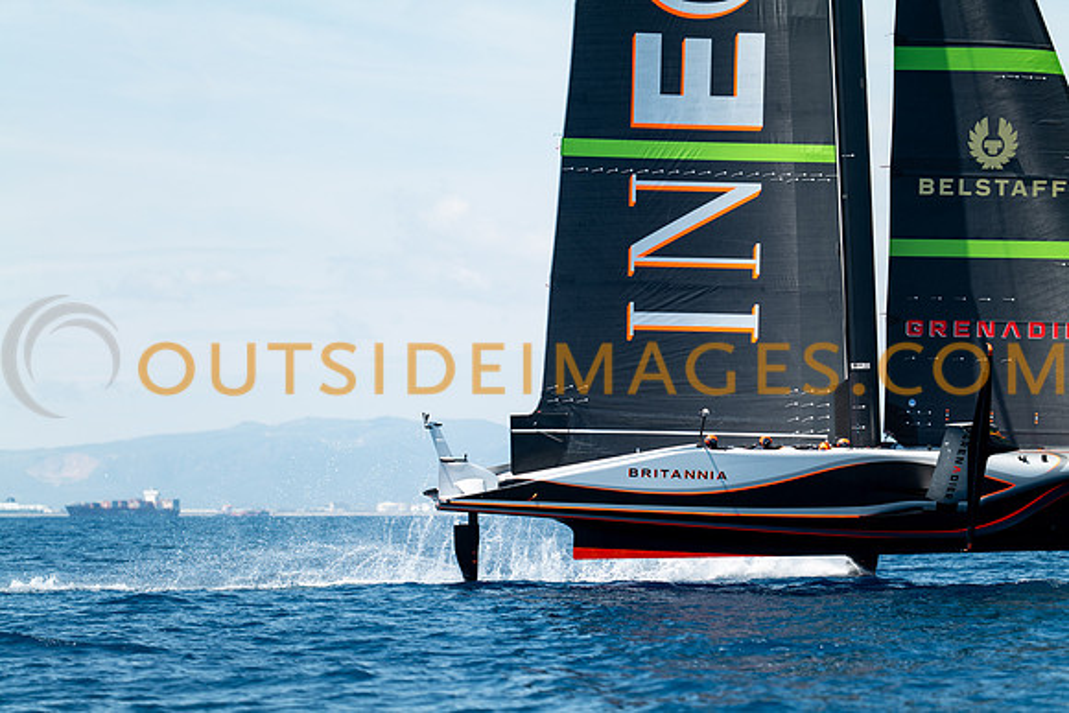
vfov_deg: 6.9
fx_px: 5940
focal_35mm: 200
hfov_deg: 10.3
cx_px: 534
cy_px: 356
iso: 100
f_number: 2.8
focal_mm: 200
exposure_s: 1/1250
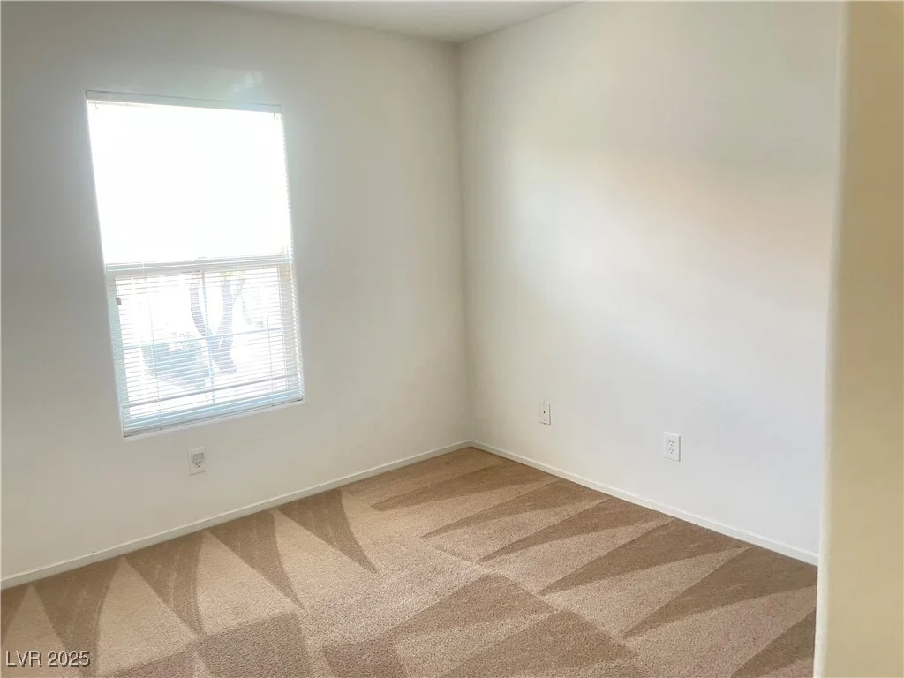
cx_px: 452
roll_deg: +3.8
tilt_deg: -8.0
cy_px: 339
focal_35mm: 26
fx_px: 679
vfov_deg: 53.1
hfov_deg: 67.3
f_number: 1.6
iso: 250
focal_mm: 4.2
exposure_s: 1/60
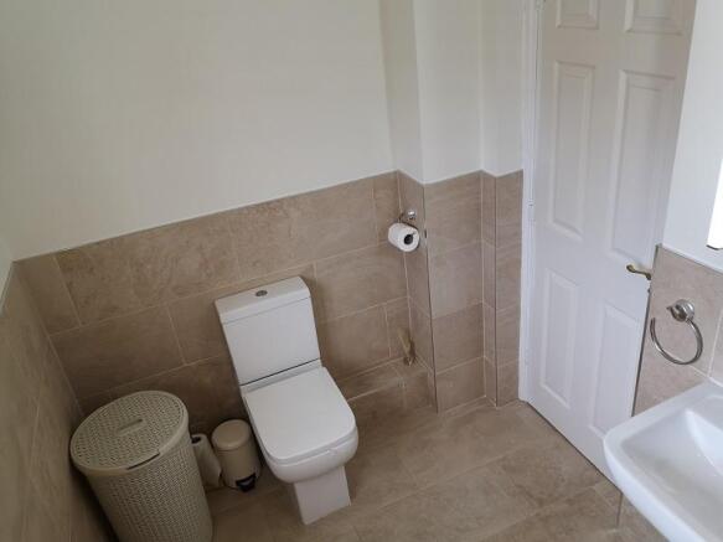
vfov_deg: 51.3
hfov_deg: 65.3
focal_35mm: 27
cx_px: 362
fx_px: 564
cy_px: 271
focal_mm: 3.95
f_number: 1.8
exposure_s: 1/100
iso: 64
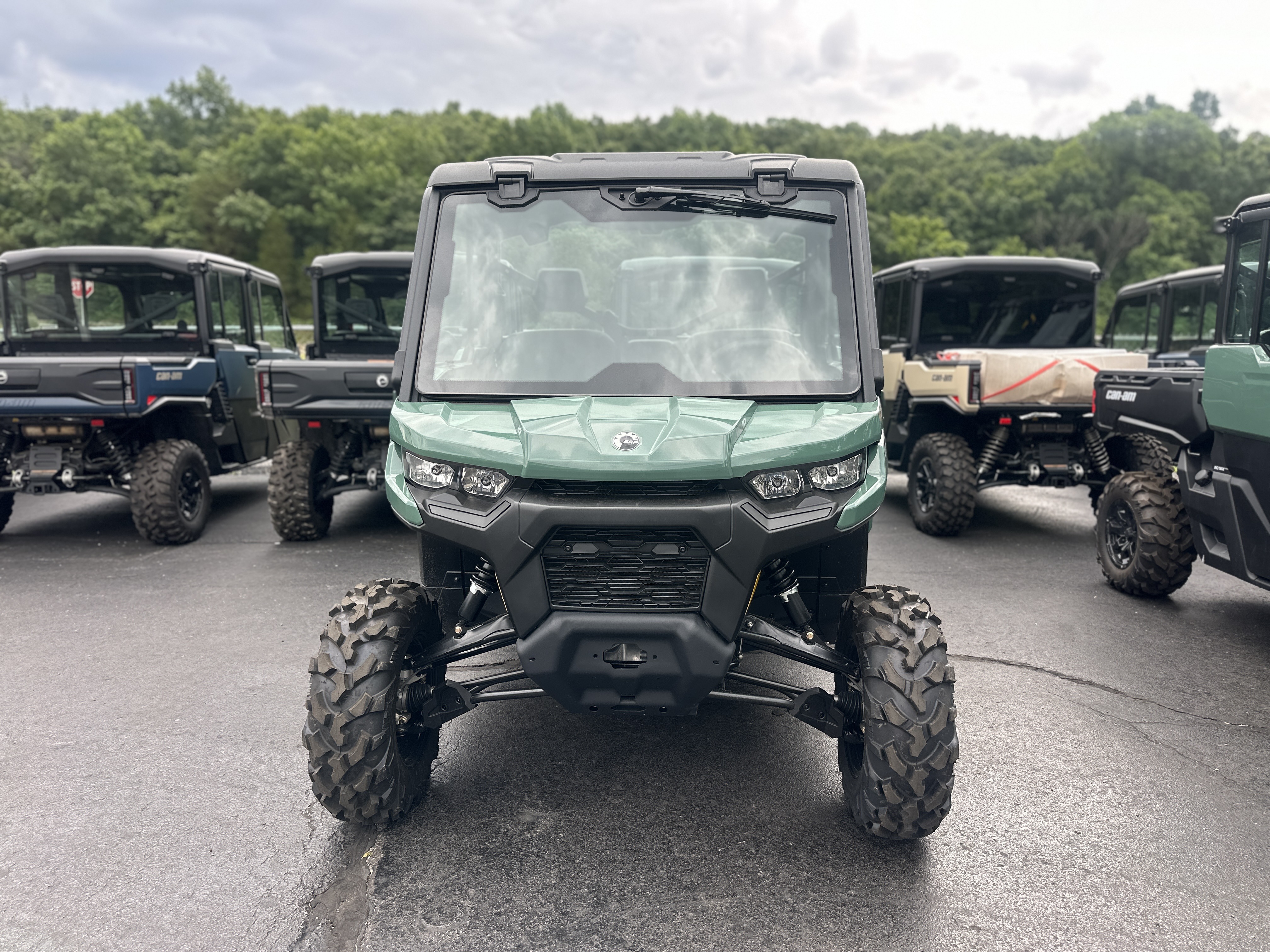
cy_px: 476
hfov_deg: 71.6
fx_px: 881
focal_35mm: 24
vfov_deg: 56.8
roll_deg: -0.5
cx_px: 635
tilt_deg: -5.8
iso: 80
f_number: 1.78
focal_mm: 6.86
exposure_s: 1/549
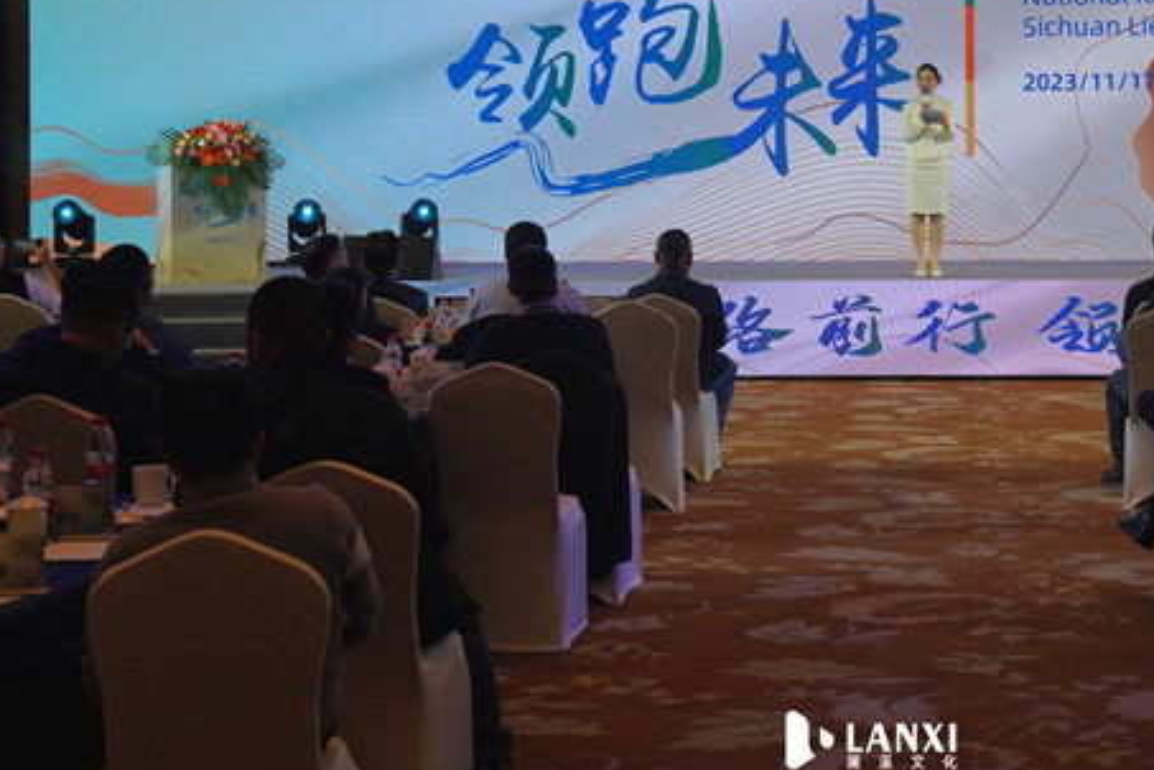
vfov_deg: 16.3
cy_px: 152
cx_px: 897
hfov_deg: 24.2
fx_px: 2660
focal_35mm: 83
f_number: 5.6
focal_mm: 47
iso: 500
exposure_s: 1/320
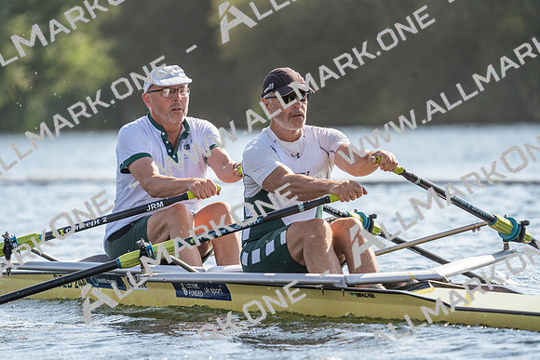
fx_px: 5206
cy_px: 180
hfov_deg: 5.9
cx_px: 270
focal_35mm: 347
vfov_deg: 4.0
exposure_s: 1/1600
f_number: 6.3
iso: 320
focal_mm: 347
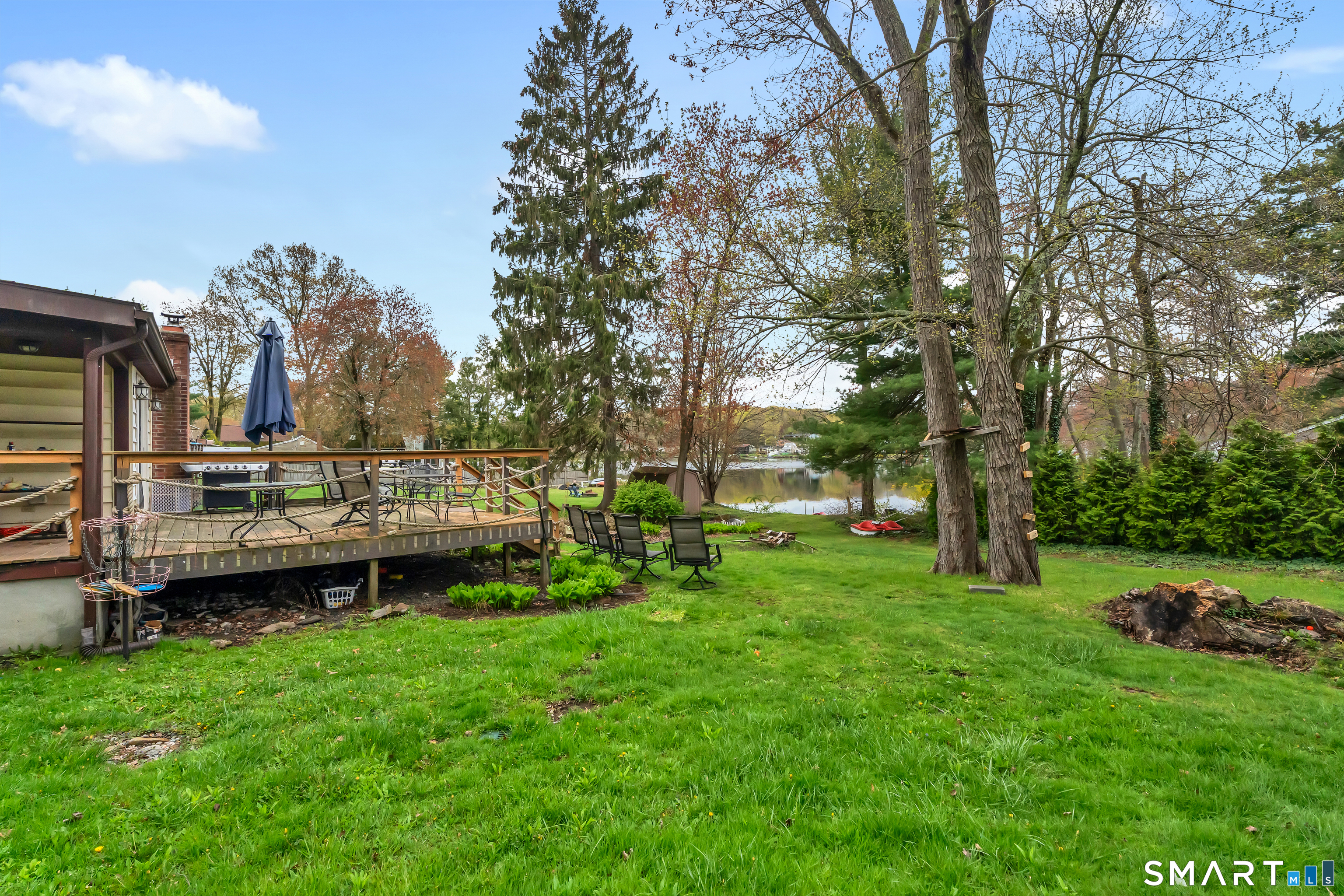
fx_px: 597
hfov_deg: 96.7
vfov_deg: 73.7
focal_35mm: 16
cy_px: 448
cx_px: 672
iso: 1600
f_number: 7.1
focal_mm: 16
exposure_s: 1/400
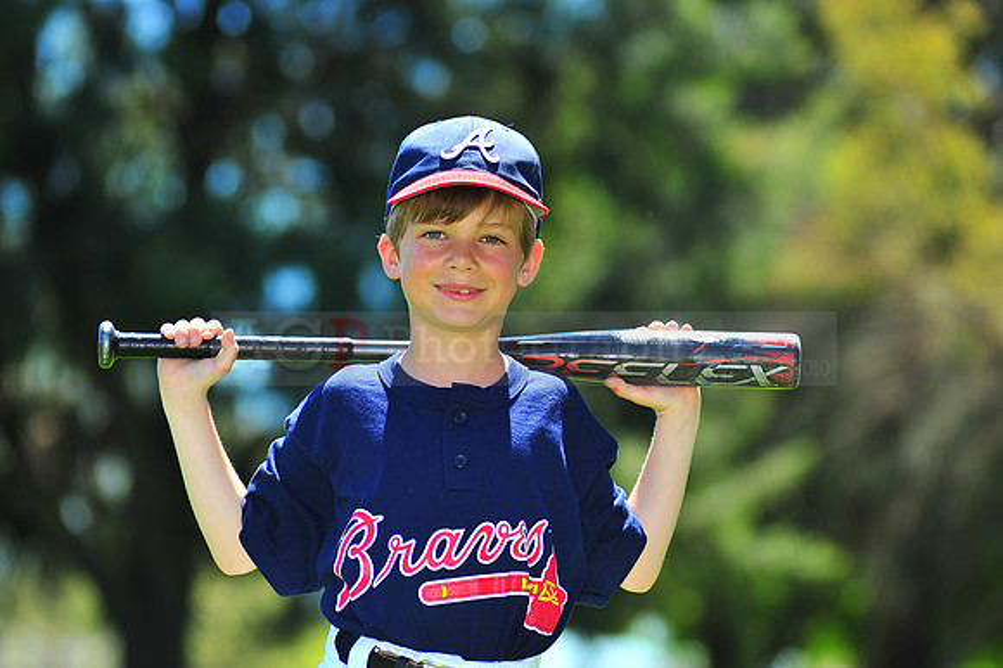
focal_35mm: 180
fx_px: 5012
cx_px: 502
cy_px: 334
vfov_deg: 7.6
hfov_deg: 11.4
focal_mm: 180
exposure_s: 1/640
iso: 200
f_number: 5
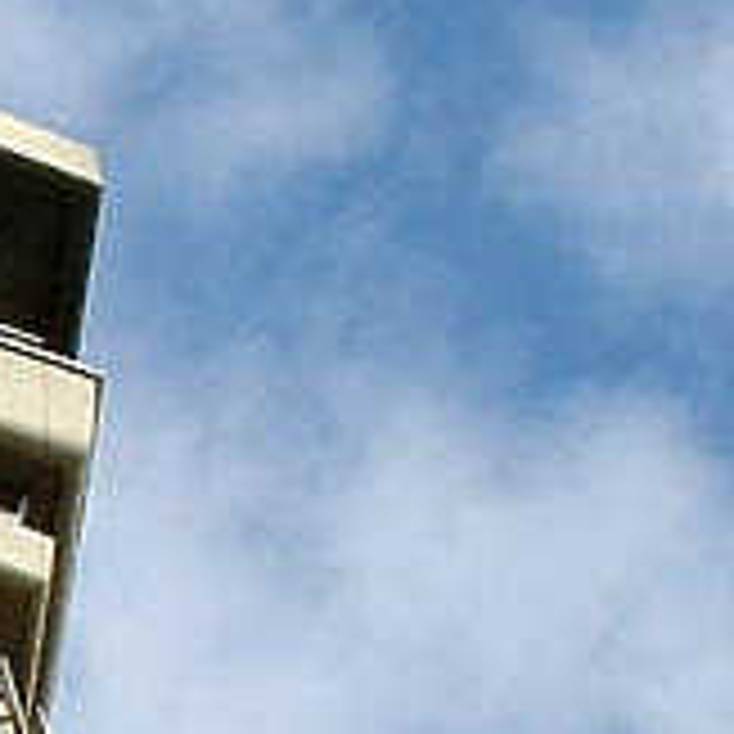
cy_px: 802
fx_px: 5398
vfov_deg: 7.7
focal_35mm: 225
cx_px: -838
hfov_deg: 7.4
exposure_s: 1/400
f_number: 10
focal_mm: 32
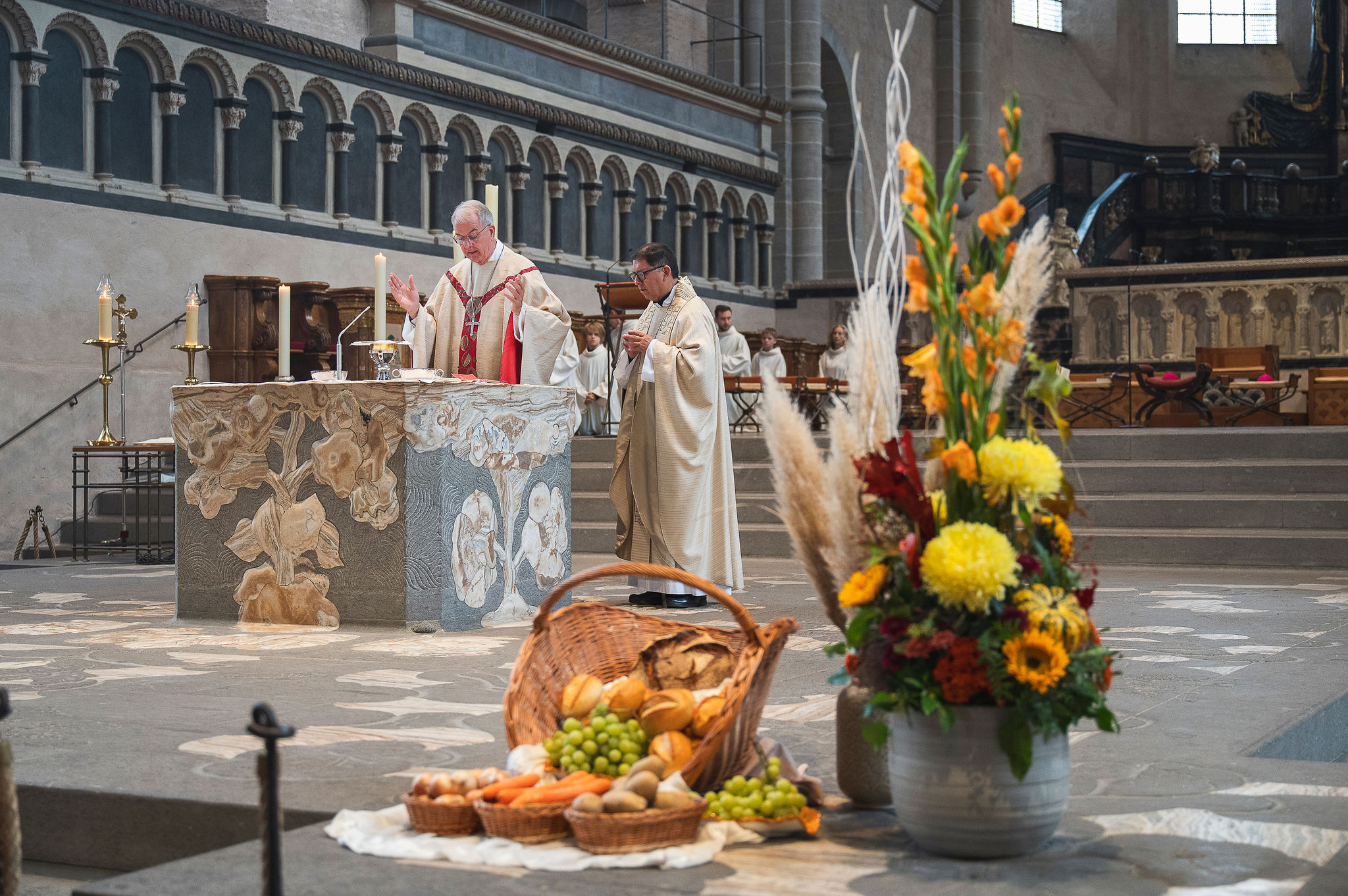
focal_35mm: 53
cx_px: 674
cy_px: 448
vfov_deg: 25.7
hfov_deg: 37.9
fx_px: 1965
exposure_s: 1/250
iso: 2500
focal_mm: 51
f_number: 3.2
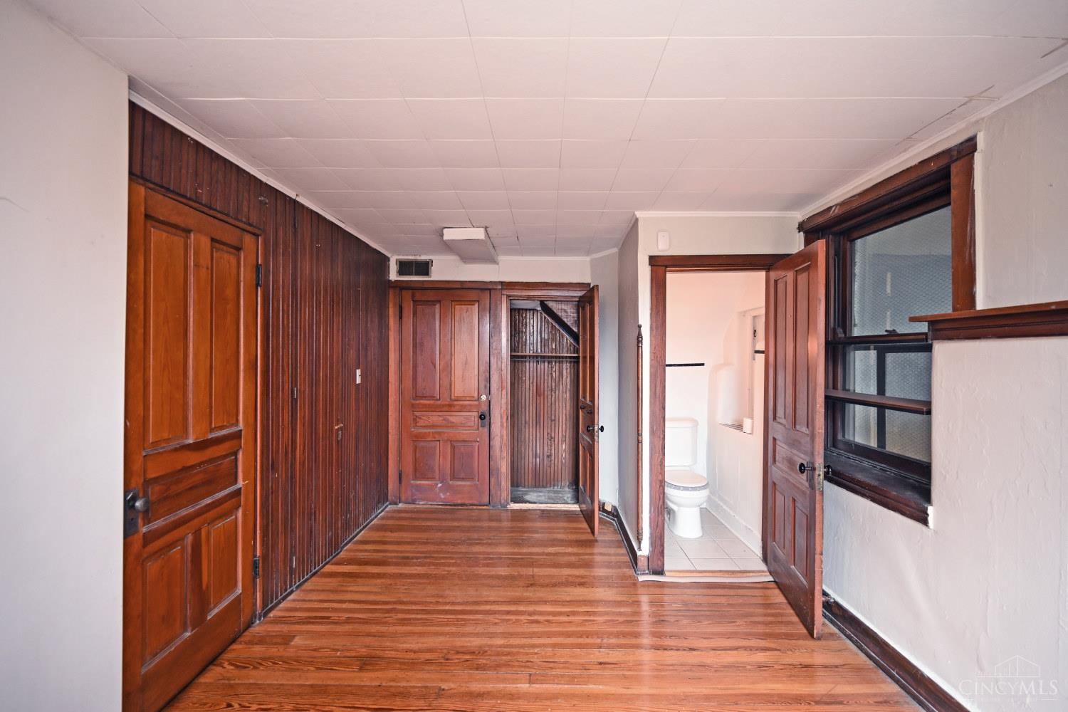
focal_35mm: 14
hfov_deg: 102.3
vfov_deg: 79.2
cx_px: 534
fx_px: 430
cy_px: 356
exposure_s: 1/60
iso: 1100
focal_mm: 14.5
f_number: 4
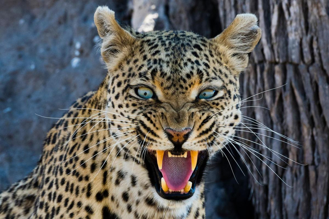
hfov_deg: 1.9
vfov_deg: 1.3
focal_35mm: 1083
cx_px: 178
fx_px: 9900
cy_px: 114
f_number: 9
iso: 1100
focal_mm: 500
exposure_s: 1/640
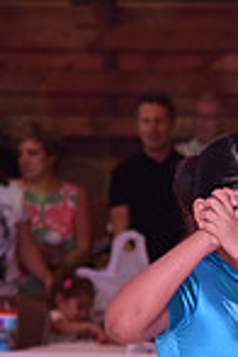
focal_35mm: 443
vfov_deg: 4.6
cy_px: 549
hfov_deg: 3.1
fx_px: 4393
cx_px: 317
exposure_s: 1/250
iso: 2000
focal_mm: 112
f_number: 5.6
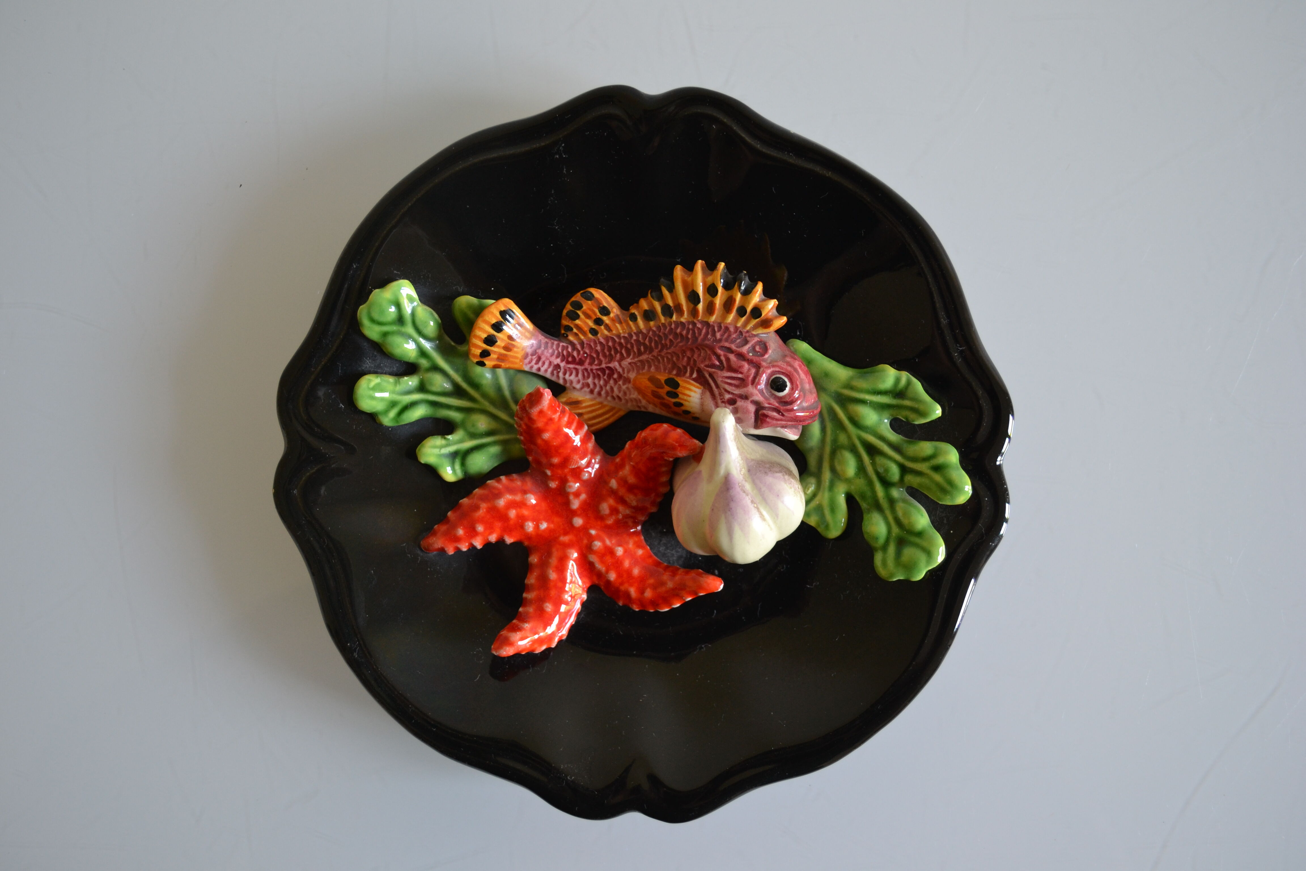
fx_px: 1197
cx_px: 653
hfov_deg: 57.2
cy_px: 436
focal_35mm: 33
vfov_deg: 40.0
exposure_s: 1/20
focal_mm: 22
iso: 400
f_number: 4
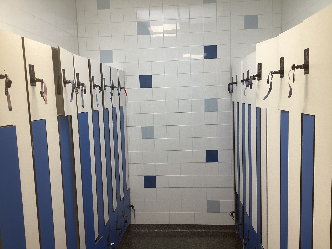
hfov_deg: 58.4
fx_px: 297
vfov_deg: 45.4
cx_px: 166
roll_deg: +1.8
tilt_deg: -6.3
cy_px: 124
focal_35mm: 31
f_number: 2.4
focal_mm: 3.3
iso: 64
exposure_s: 1/60
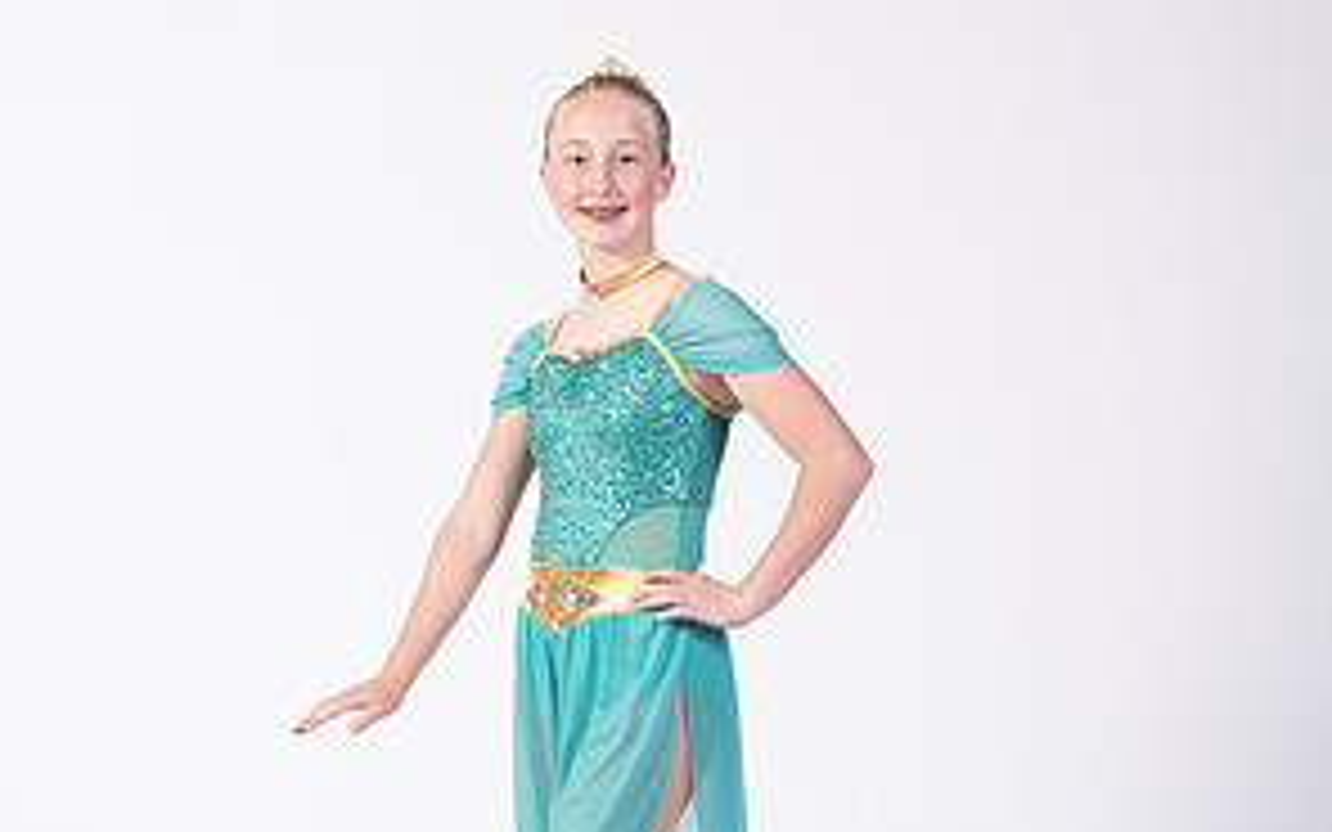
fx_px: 4610
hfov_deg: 16.4
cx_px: 662
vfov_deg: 10.3
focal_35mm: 127
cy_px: 504
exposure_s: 1/160
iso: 400
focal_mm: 82
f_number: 6.3
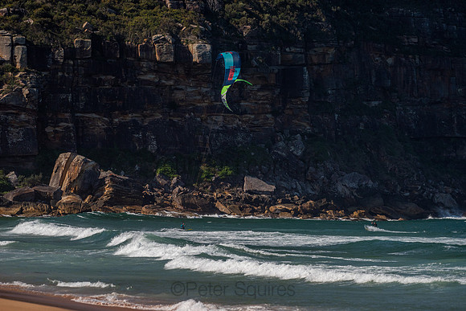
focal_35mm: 220
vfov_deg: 6.2
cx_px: 233
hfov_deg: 9.4
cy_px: 156
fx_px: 2848
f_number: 5.6
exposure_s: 1/1600
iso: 500
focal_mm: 220
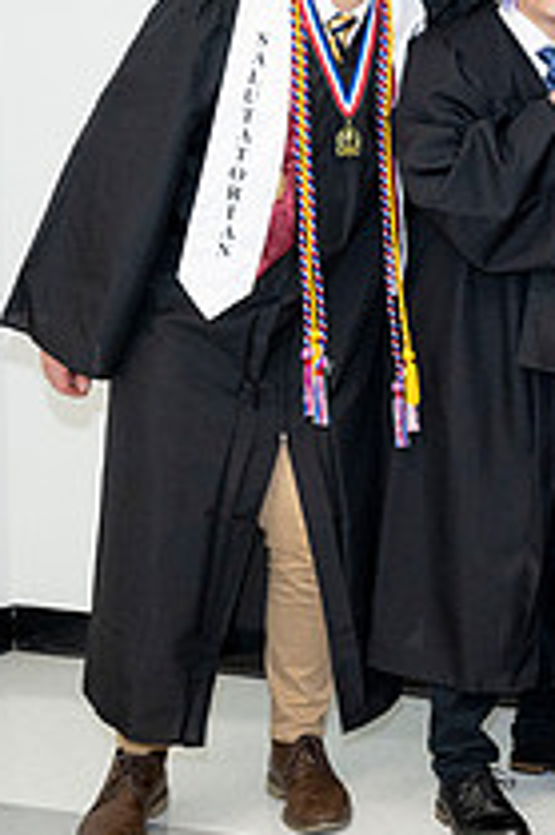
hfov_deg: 13.1
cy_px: 230
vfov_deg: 21.8
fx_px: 2154
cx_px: 1038
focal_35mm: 93
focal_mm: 33.5
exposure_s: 1/80
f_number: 5.6
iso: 800
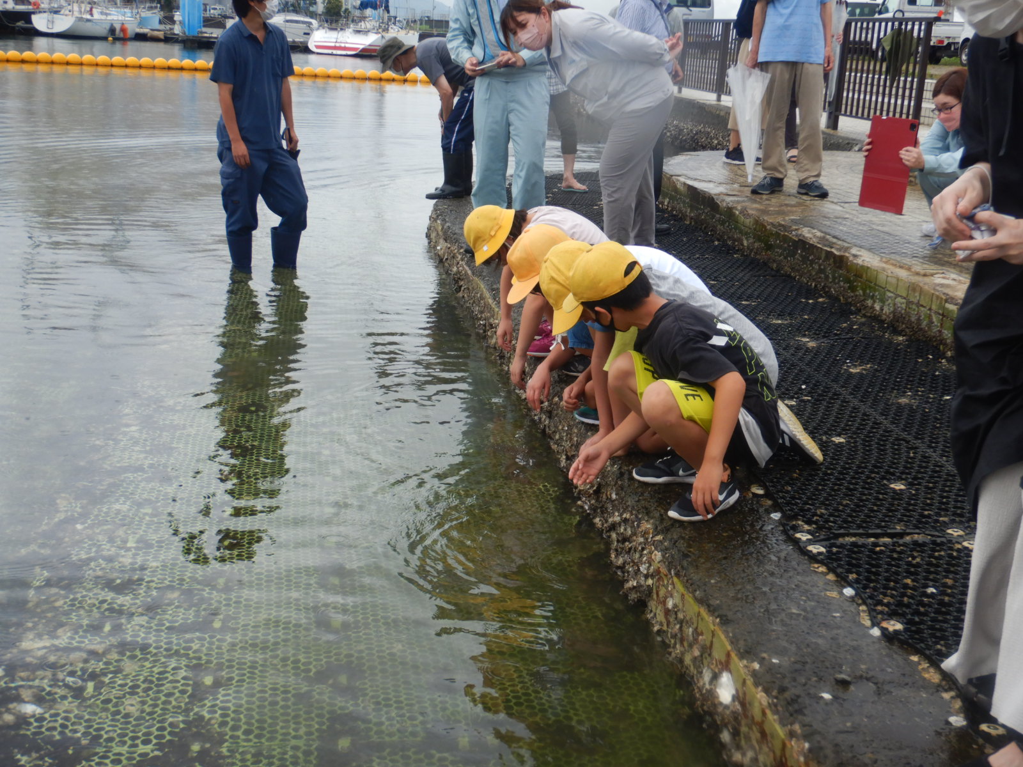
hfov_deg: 42.9
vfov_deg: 32.9
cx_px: 512
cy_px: 384
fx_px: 1300
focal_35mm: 44
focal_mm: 7.8
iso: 125
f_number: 4.3
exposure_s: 1/400
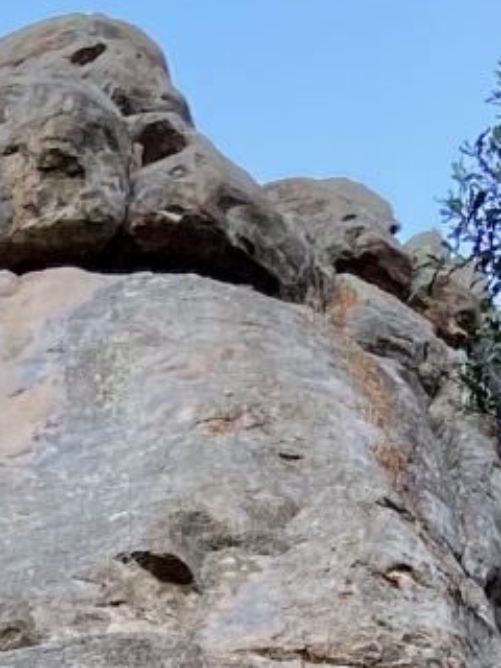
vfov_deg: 10.7
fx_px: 3165
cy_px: 1472
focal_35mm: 164
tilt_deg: +48.8
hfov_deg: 9.1
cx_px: 221
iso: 40
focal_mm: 4.25
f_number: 1.8
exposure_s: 1/121
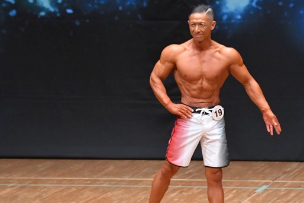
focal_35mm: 407
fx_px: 3435
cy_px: 107
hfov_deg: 5.1
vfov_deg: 3.4
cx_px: 197
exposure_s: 1/400
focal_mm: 180
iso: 8000
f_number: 5.6
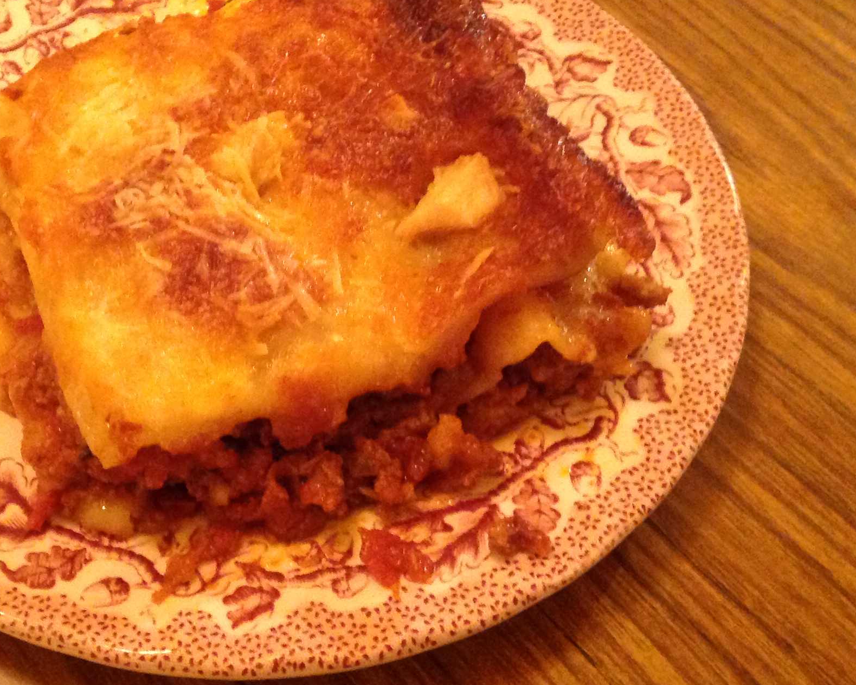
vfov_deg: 27.1
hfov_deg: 33.4
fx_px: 1419
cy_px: 328
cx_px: 304
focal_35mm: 56
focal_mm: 4.28
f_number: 2.4
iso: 640
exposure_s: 1/15
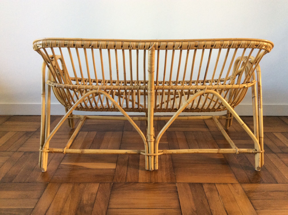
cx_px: 144
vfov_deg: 44.1
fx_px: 266
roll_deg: -1.1
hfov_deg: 56.9
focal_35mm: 32
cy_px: 108
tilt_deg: -17.7
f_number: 2.4
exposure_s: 1/25
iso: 64
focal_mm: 3.3
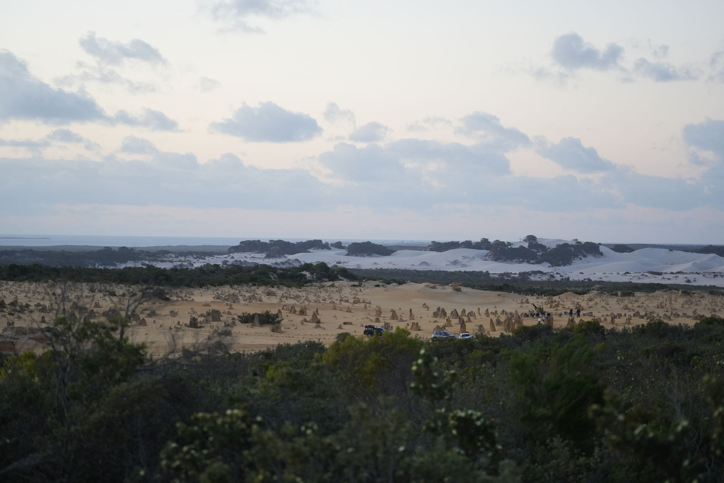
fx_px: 2112
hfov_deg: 19.5
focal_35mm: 105
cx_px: 362
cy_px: 242
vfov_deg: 13.0
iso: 1600
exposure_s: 1/160
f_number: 4
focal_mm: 105
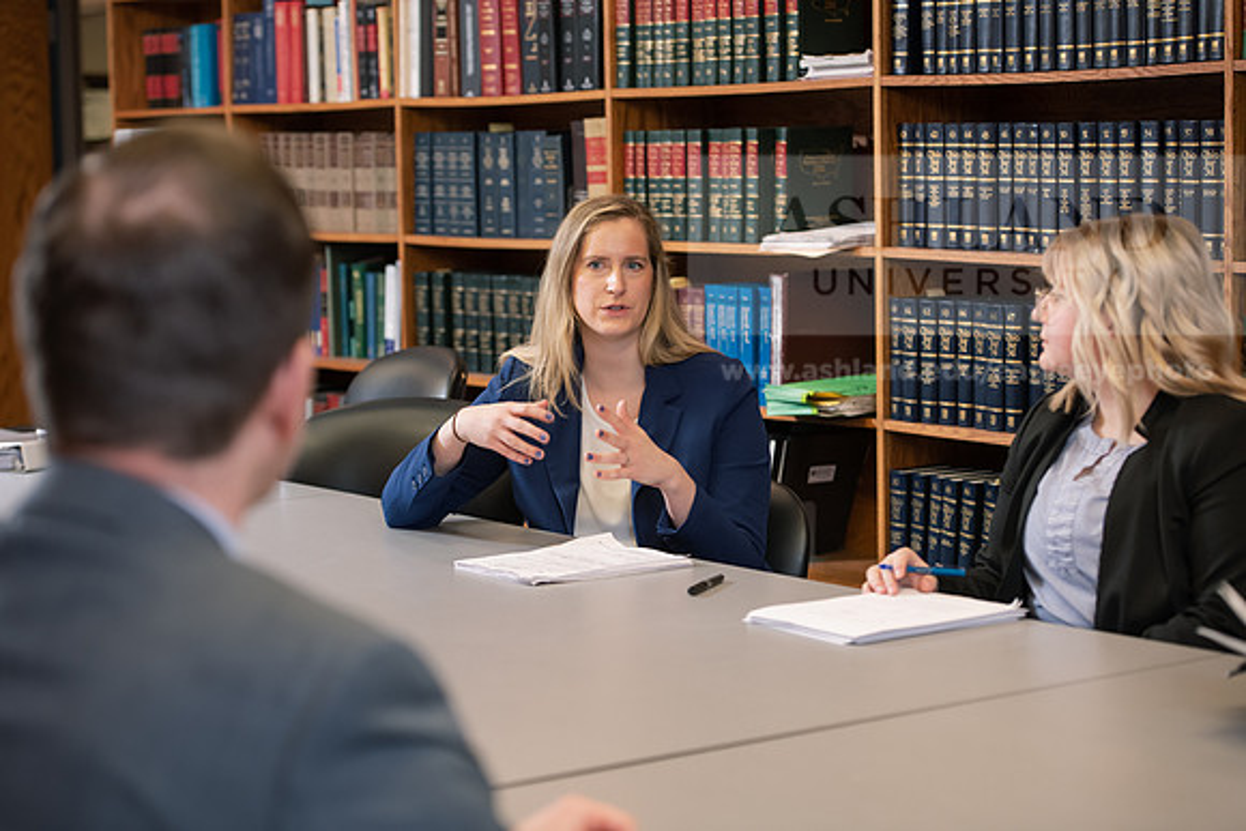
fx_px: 2769
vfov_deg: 17.1
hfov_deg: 25.4
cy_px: 416
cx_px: 623
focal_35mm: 80
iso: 1250
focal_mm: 80
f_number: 3.5
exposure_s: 1/160
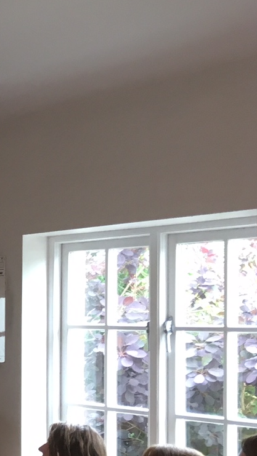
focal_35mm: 86
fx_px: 1042
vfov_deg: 24.6
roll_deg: -0.7
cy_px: 290
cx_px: -324
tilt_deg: +2.2
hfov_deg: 11.9
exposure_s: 1/33
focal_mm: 4.15
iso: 80
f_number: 2.2
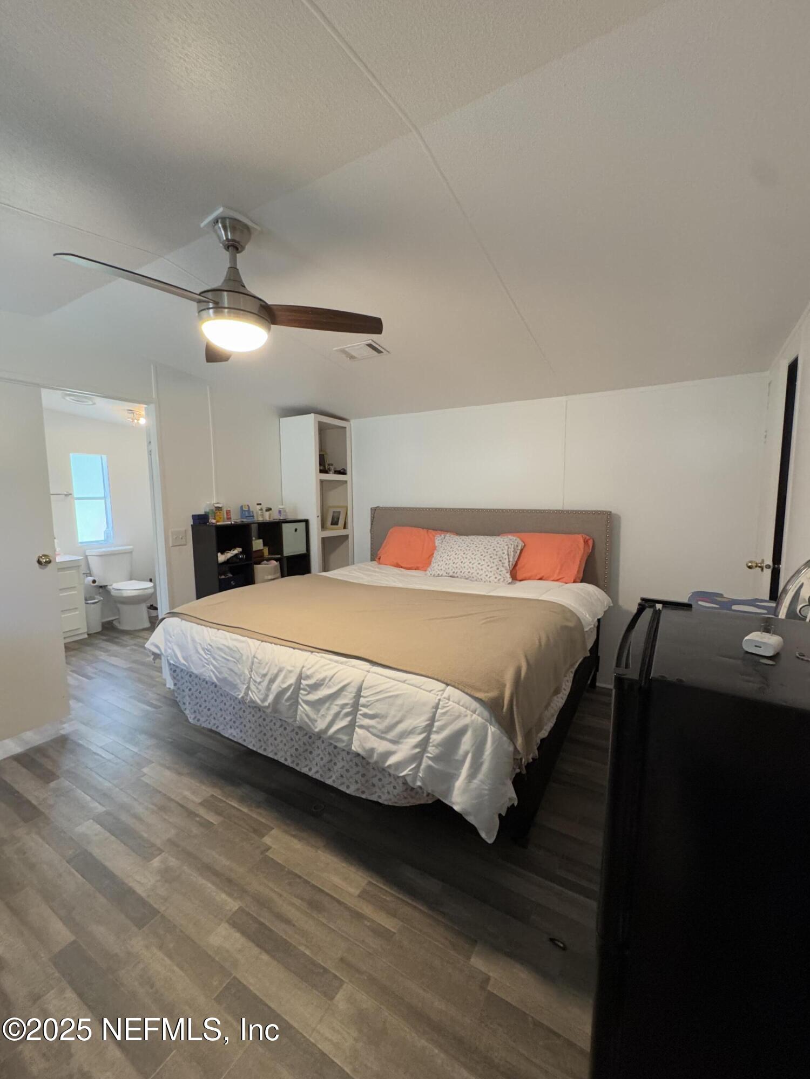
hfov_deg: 85.7
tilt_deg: -4.6
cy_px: 540
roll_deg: +1.8
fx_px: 437
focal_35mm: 14
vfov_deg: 102.1
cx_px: 405
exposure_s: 1/60
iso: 500
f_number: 2.2
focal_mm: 2.22
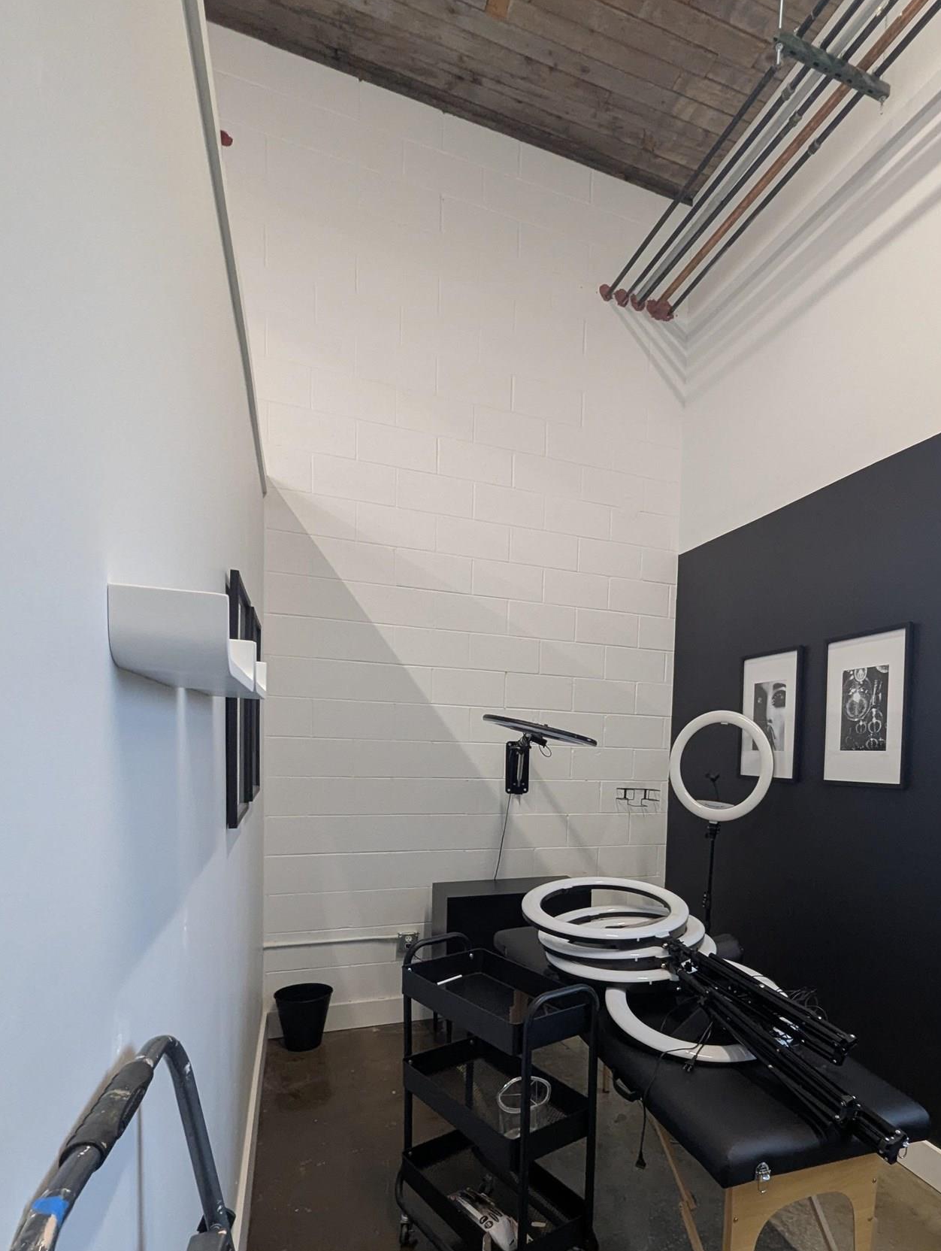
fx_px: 651
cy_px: 787
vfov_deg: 85.9
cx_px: 627
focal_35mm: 18
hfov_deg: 69.7
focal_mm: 1.95
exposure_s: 1/49.1
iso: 180
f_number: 2.2
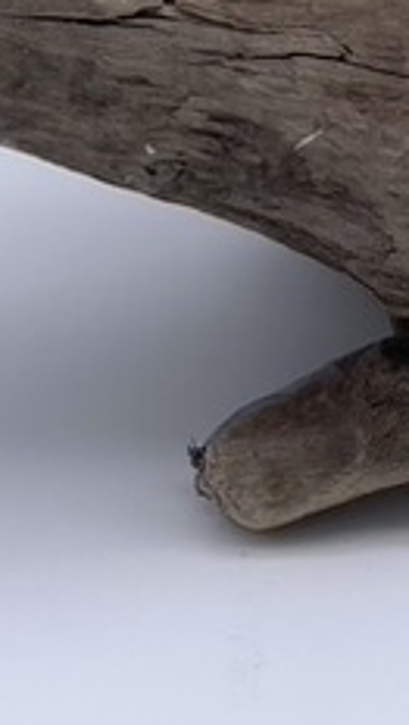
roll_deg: +0.4
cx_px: 384
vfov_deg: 15.0
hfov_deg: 9.7
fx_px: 2403
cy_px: -553
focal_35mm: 125
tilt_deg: -10.6
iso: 32
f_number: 1.6
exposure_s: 1/1103
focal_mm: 4.2
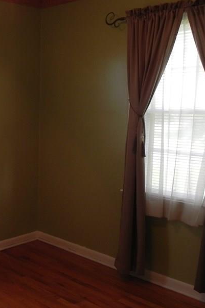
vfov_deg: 42.7
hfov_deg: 27.6
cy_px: 171
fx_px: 393
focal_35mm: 46
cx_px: 3
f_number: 2.8
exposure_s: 1/35
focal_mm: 4.6
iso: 160
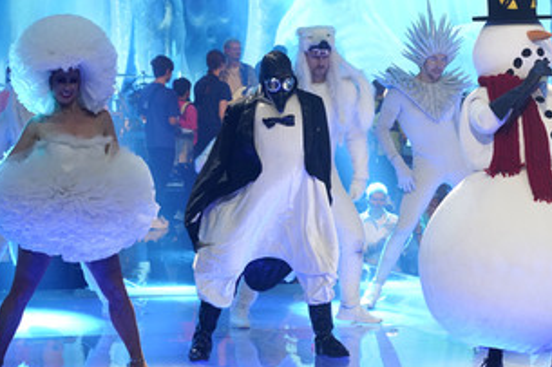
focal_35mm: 114
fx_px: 1747
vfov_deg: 12.0
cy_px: 166
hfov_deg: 17.9
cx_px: 397
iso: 3200
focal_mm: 77
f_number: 5.6
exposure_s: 1/200
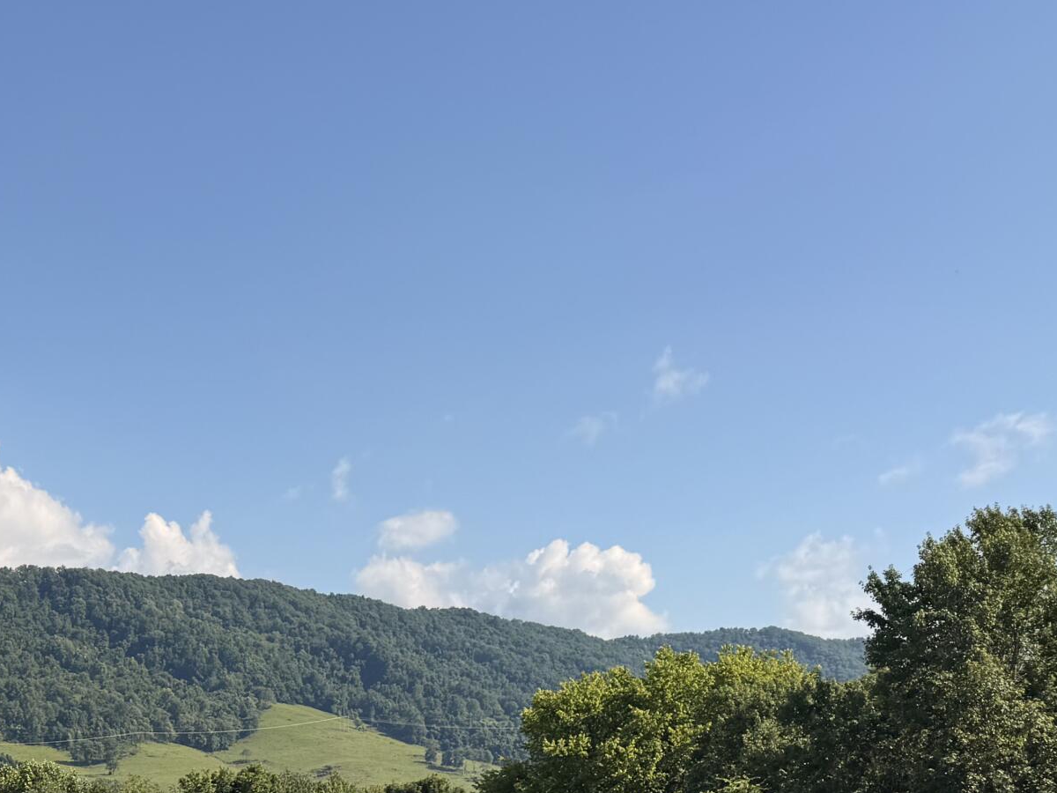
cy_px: 793
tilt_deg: -1.6
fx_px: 1832
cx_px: -127
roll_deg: +1.0
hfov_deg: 28.9
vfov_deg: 23.4
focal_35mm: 60
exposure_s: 1/5714
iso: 80
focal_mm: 6.76
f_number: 1.78
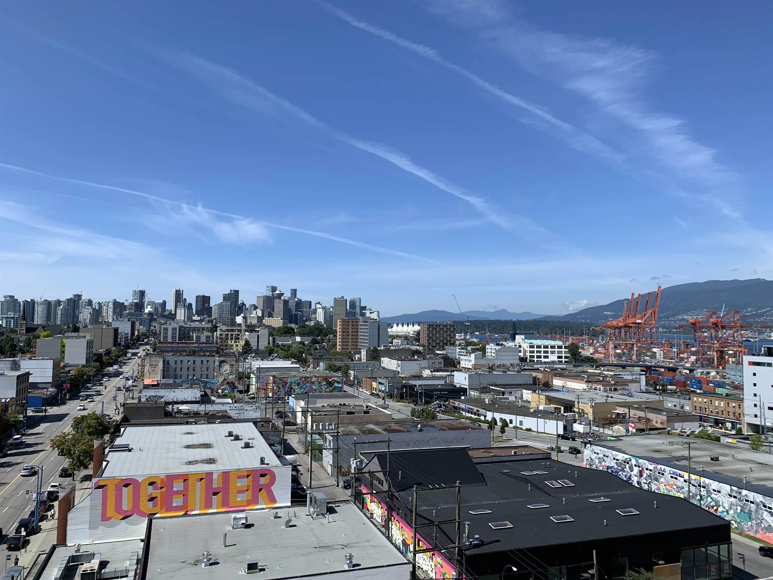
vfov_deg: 53.1
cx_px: 386
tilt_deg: +3.8
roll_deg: -0.8
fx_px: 581
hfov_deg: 67.3
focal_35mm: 26
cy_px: 290
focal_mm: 4.25
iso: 25
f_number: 1.8
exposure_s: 1/2611
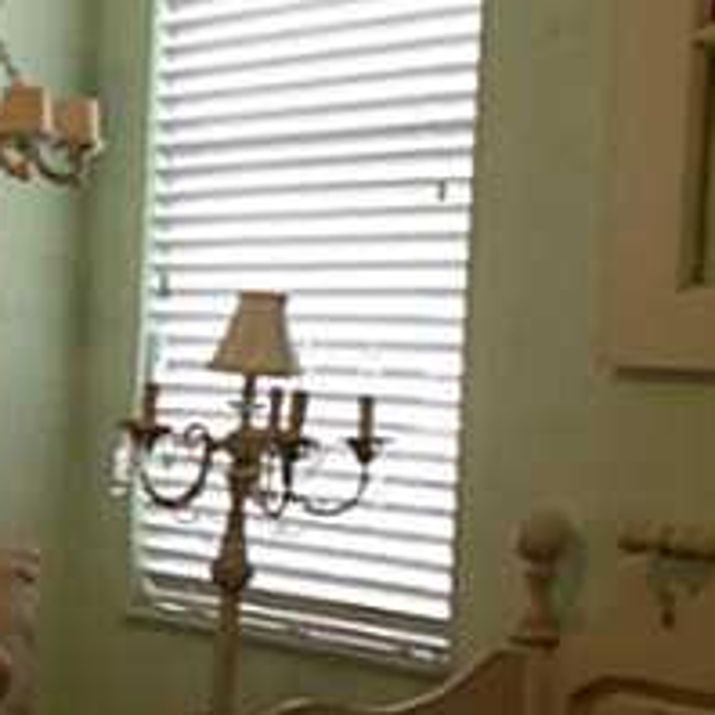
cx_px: -47
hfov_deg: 13.7
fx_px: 2921
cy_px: 506
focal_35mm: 125
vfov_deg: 13.9
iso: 64
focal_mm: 4.28
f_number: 2.4
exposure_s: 1/30
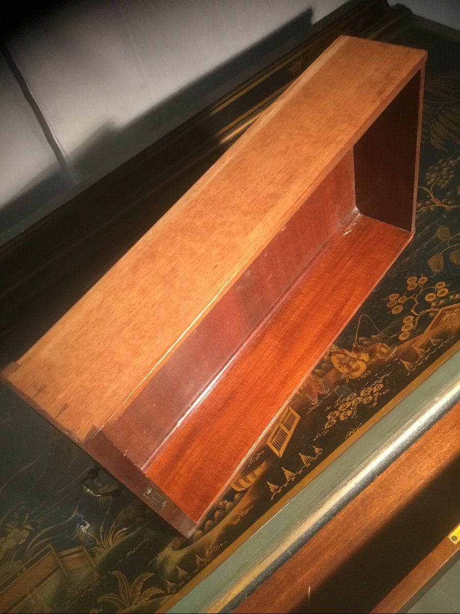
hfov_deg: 45.4
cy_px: 307
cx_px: 230
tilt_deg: -52.1
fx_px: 549
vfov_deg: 58.4
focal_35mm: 31
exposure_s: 1/33
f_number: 2.4
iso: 250
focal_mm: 3.3
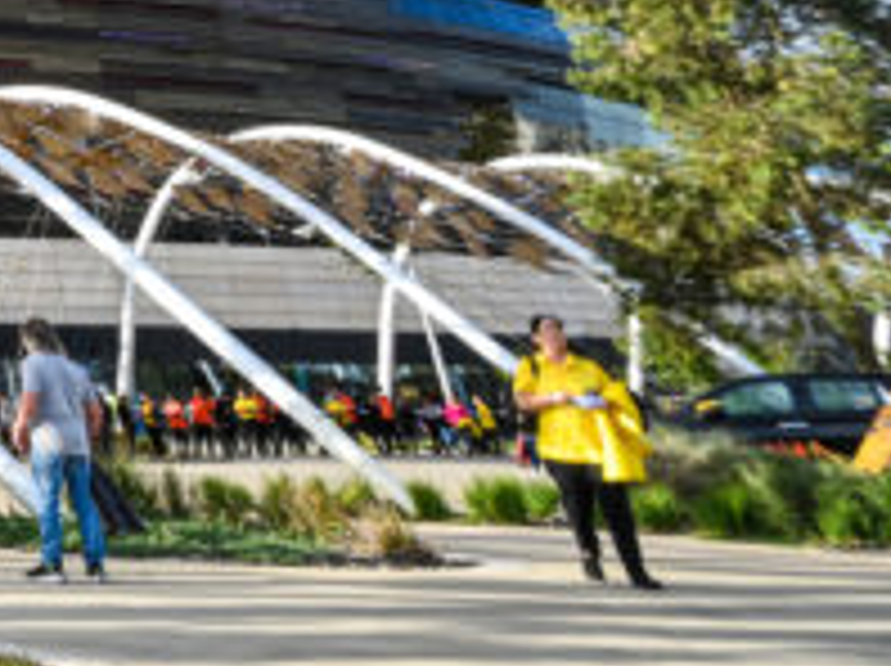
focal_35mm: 51
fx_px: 1311
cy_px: -176
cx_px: -662
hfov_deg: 23.0
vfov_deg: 25.1
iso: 31
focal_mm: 14
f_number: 16
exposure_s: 1/10
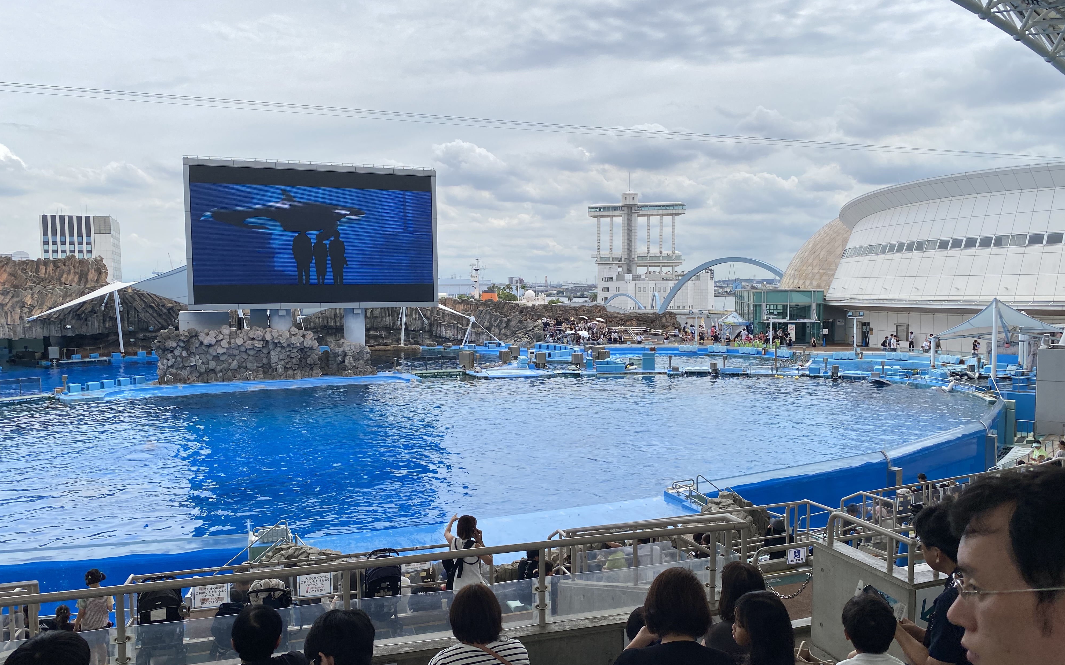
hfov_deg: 66.5
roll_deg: +0.5
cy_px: 349
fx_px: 813
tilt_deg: -4.3
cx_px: 540
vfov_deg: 44.5
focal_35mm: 28
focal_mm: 4.25
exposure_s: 1/3846
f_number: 1.8
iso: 32
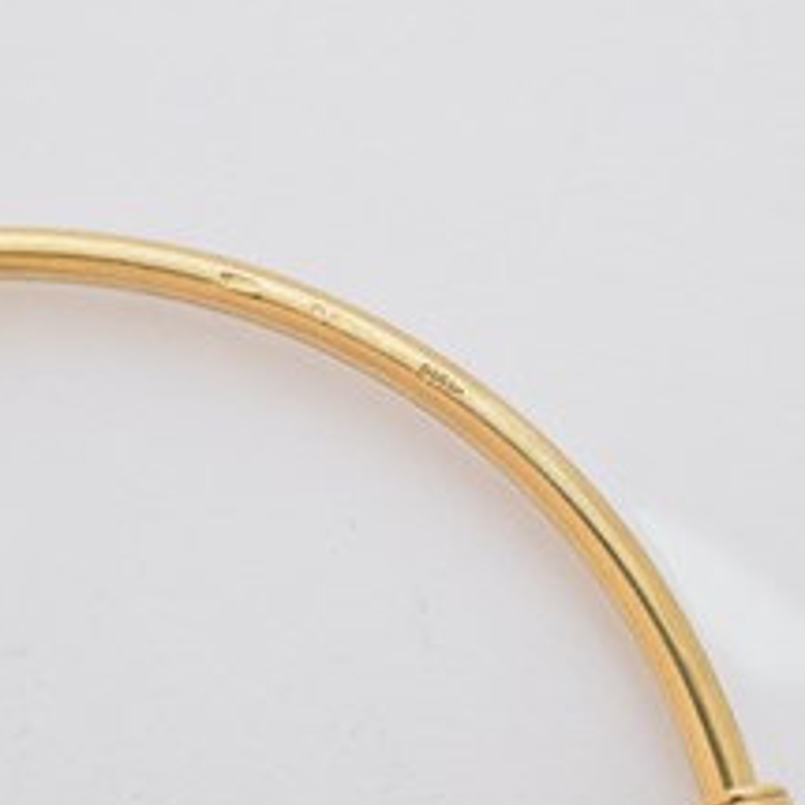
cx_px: 416
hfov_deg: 18.3
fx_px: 2499
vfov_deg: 18.3
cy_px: 453
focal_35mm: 95
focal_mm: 40
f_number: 20
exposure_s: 8
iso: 100
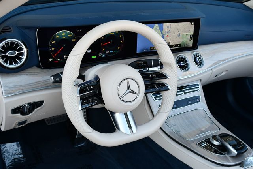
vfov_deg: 30.6
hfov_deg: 44.5
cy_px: 84
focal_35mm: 44
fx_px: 309
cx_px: 126
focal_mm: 22
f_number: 4.5
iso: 400
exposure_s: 1/250
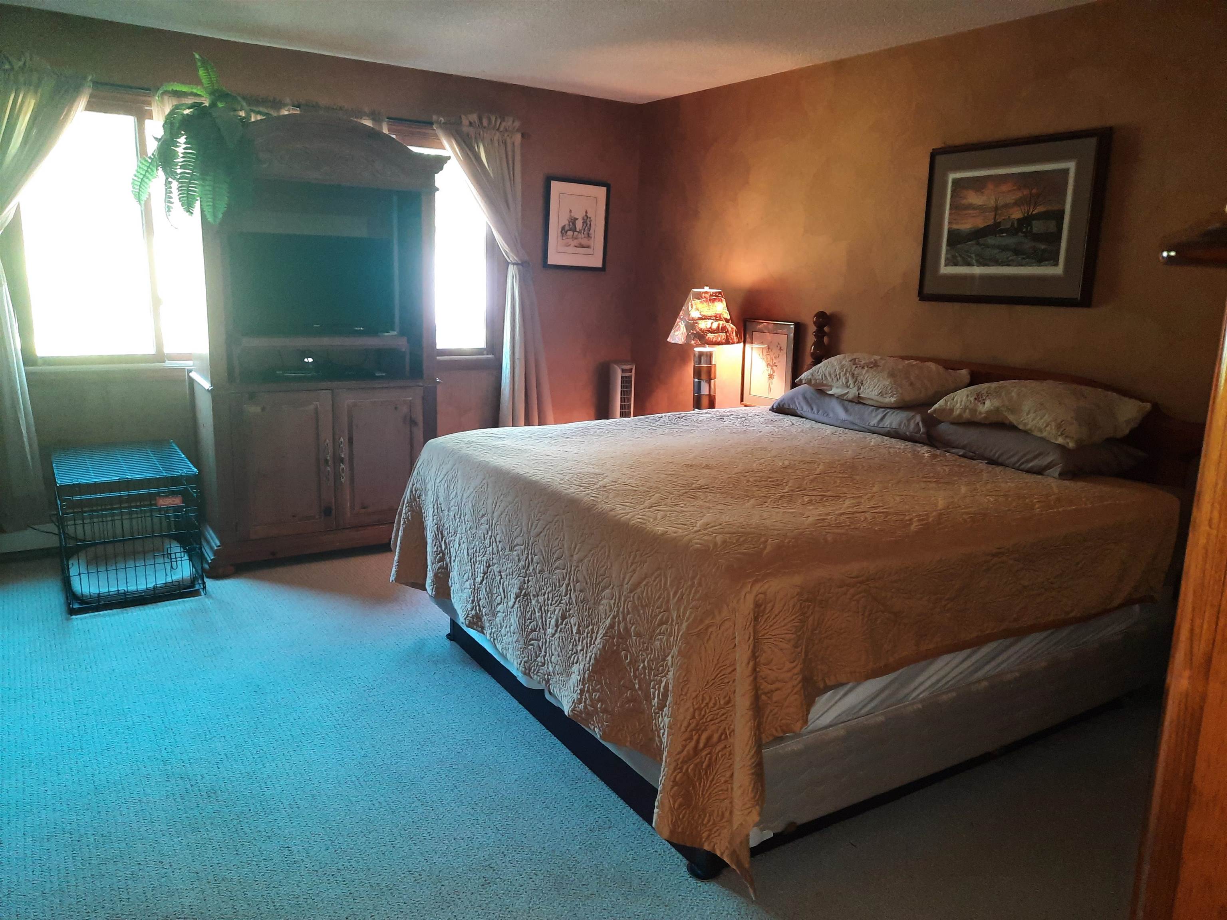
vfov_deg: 54.9
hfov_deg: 69.4
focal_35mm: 25
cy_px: 460
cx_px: 614
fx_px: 886
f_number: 2
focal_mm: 4.6
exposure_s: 1/30
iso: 320
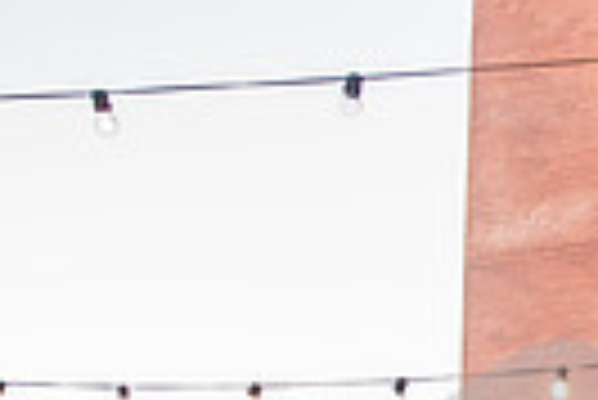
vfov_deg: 12.0
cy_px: 739
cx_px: 1012
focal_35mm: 105
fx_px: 1746
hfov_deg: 16.8
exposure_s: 1/160
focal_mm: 24
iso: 500
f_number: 2.8
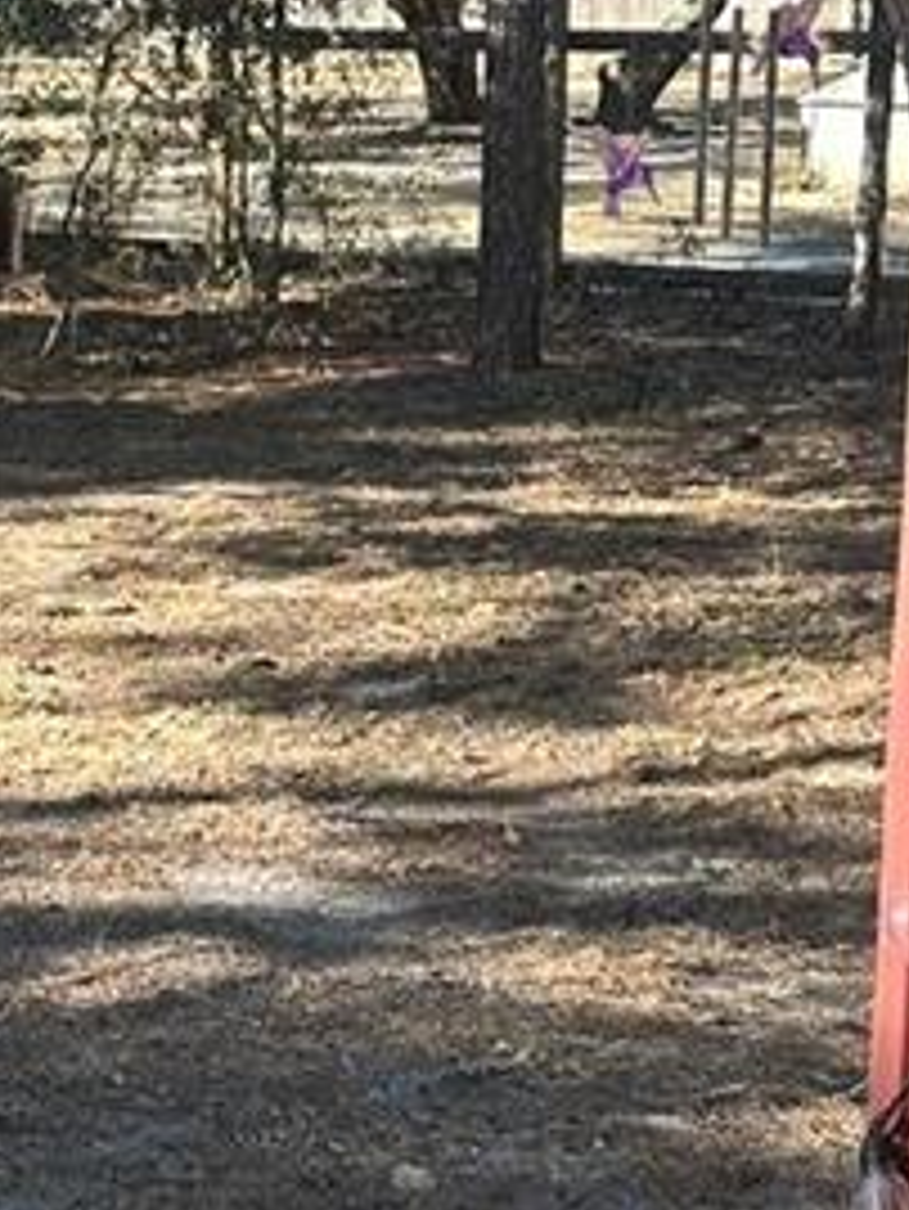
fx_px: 3743
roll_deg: -3.1
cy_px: 319
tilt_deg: -3.7
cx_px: -162
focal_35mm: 107
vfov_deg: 18.3
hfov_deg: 13.5
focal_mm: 6.86
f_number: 1.78
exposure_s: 1/406
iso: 80
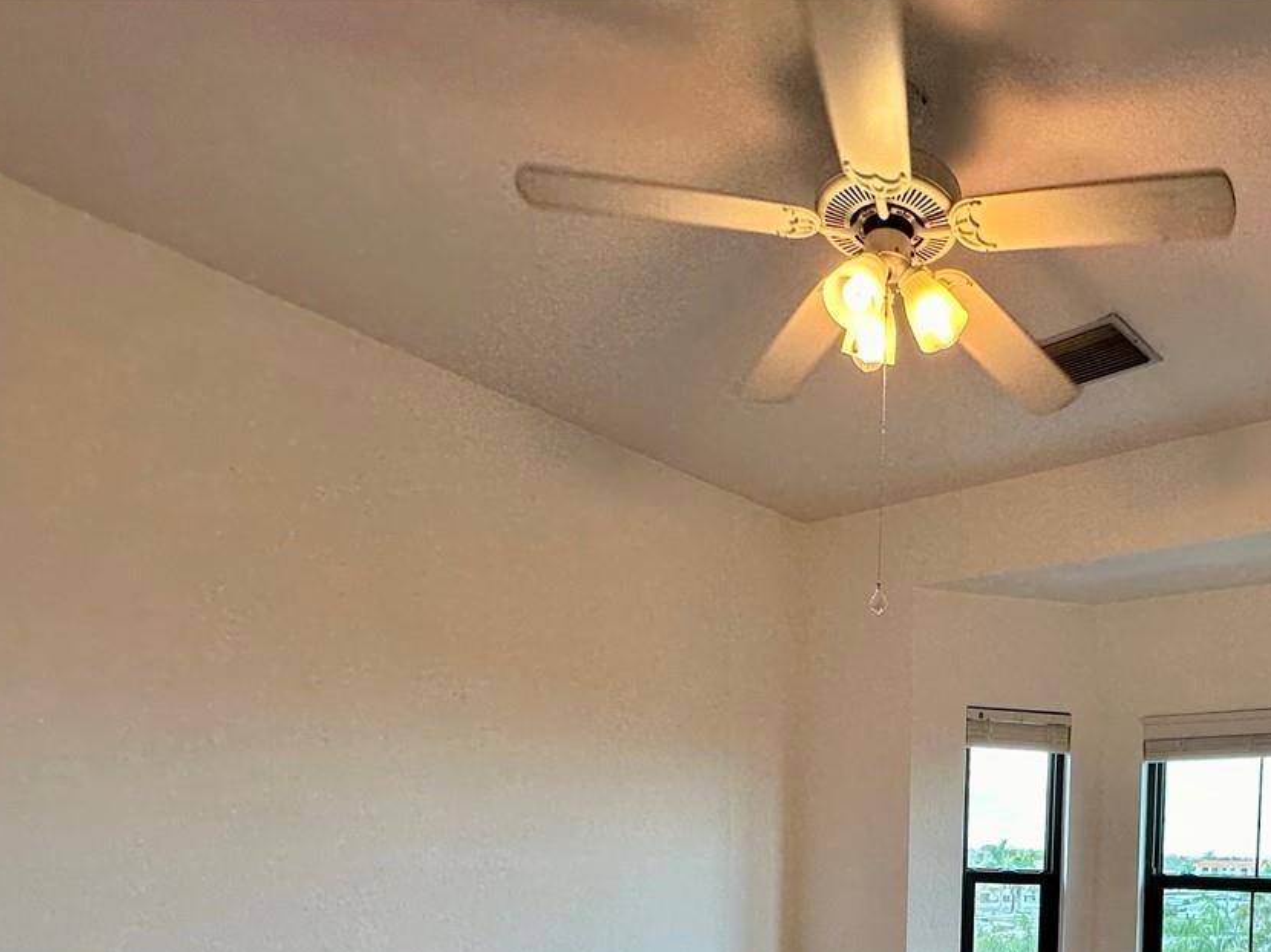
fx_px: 991
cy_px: 911
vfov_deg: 45.0
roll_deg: -2.1
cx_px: 986
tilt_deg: -1.5
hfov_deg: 60.9
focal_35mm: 27
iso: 64
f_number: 2.2
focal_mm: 2.22
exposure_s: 1/120
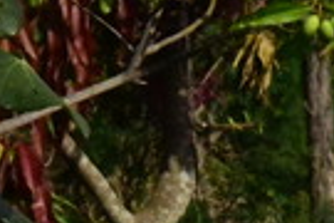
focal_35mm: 705
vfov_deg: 2.0
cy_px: 145
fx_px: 6540
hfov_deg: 2.9
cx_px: 915
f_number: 32
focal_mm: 122
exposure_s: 1/4000
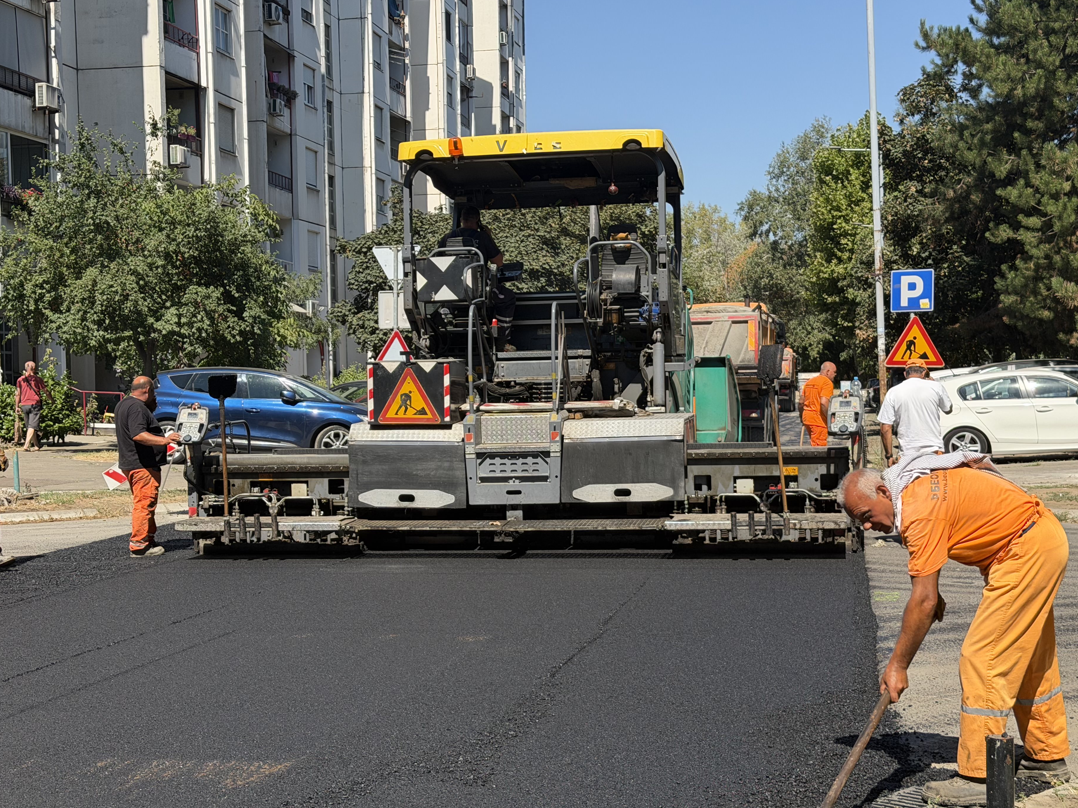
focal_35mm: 53
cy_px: 423
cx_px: 542
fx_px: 1651
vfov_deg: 27.5
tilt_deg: -2.3
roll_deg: +1.1
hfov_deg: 36.2
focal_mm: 6.76
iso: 64
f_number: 1.78
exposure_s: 1/2667
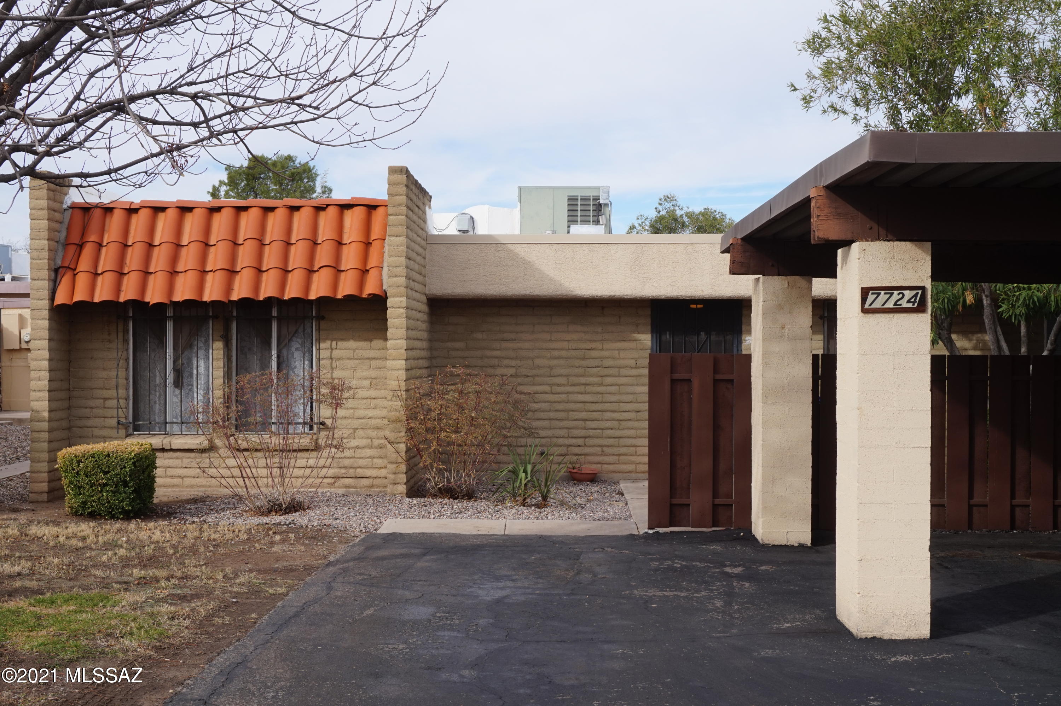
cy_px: 353
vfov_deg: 28.0
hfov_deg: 41.1
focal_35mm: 48
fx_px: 1414
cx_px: 530
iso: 100
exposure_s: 1/80
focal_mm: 32
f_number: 13
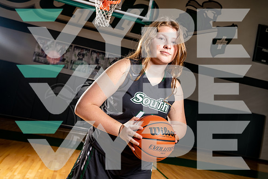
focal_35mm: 36
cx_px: 134
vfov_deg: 36.9
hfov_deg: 53.1
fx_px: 268
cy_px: 90
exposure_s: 1/250
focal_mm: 36
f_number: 5.6
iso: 400
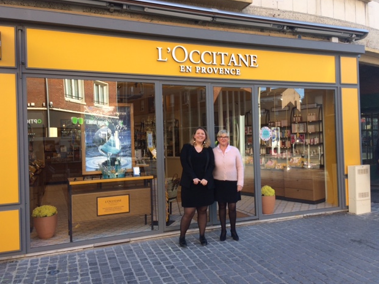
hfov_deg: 60.0
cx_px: 185
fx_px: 328
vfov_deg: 46.8
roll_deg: +1.7
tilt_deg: +0.6
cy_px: 138
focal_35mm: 30
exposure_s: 1/243
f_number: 2.2
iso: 32
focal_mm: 4.15
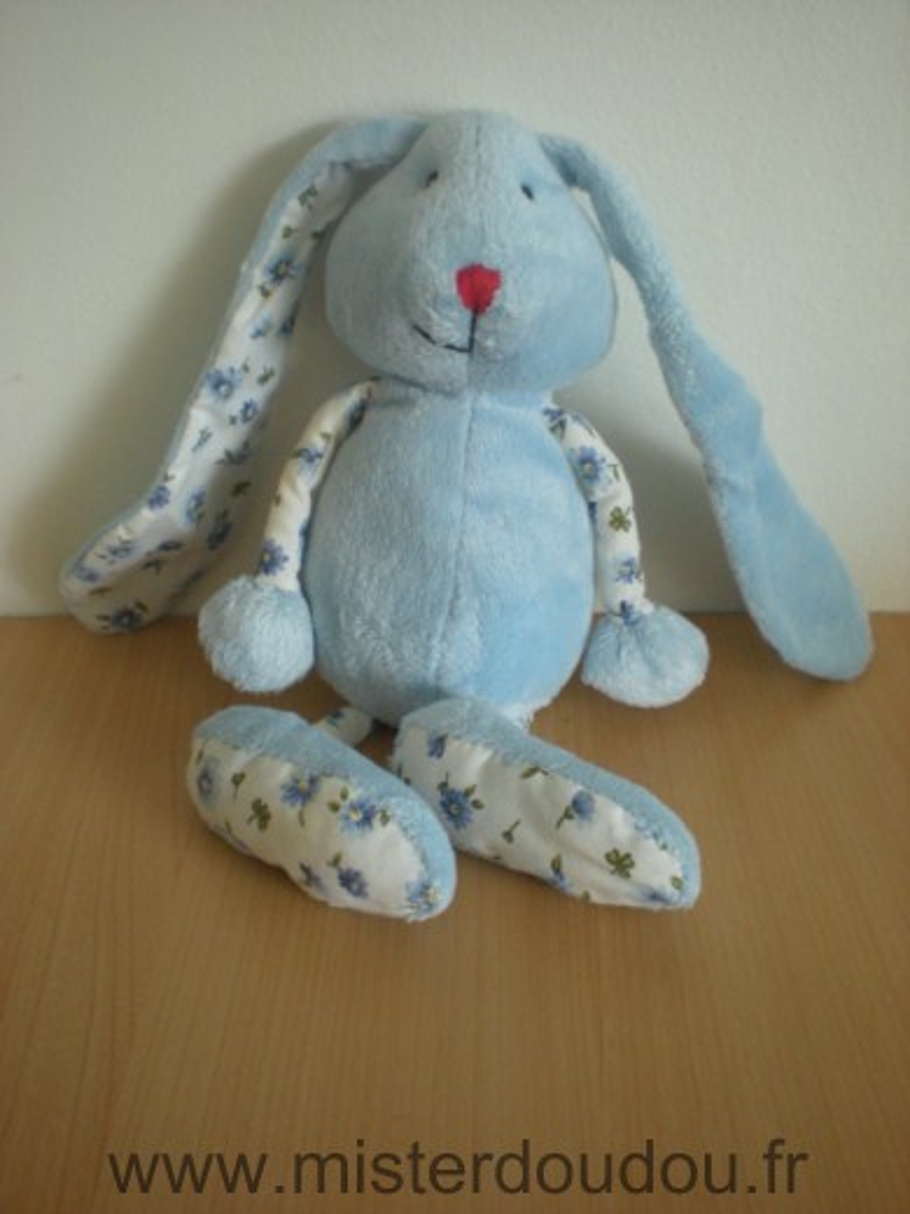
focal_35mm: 38
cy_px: 607
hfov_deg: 37.7
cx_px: 455
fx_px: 1332
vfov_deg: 49.0
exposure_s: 1/32
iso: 200
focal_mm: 6.3
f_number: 3.1
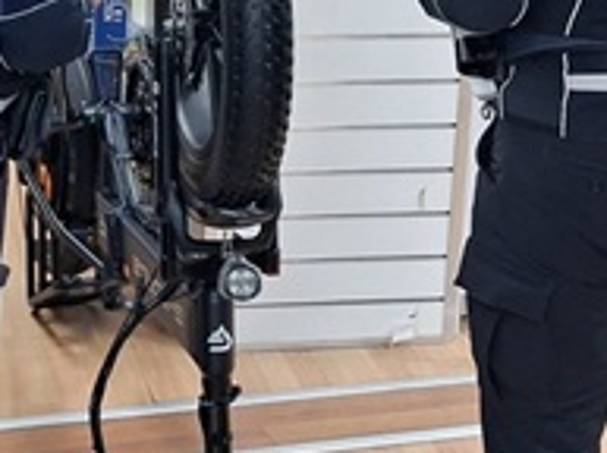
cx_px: 91
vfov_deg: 15.8
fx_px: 1593
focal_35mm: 91
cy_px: -17
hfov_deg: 21.2
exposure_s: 1/100
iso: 400
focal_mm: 4
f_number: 1.8
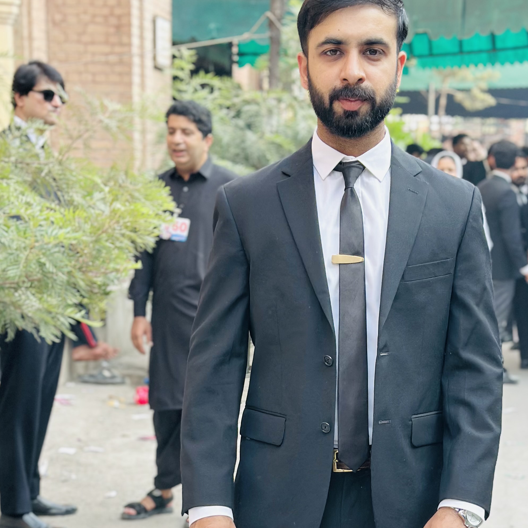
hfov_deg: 20.1
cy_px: 482
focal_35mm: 86
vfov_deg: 19.8
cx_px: 329
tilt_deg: -10.6
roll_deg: -1.1
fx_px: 1484
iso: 80
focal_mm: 6.86
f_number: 1.78
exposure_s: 1/279
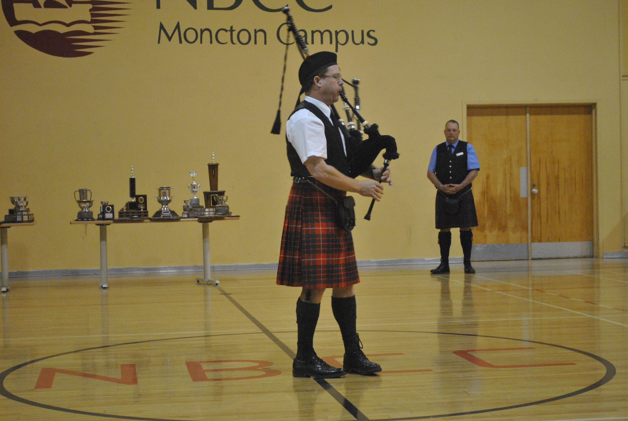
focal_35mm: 69
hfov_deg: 29.2
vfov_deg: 19.8
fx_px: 1205
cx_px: 314
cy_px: 210
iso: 1400
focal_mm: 46
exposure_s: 1/30
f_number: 5.3
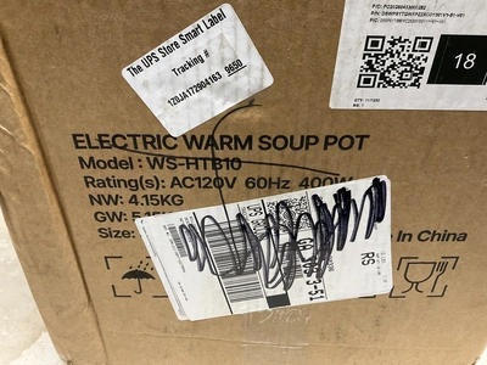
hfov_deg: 61.7
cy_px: 182
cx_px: 244
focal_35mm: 29
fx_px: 408
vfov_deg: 48.2
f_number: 1.8
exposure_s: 1/60
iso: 64
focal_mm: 3
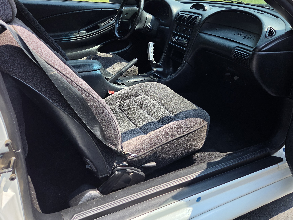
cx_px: 147
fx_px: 262
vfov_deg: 44.8
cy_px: 75
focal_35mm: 31
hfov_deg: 58.4
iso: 80
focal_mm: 5.4
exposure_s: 1/2708
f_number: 1.8
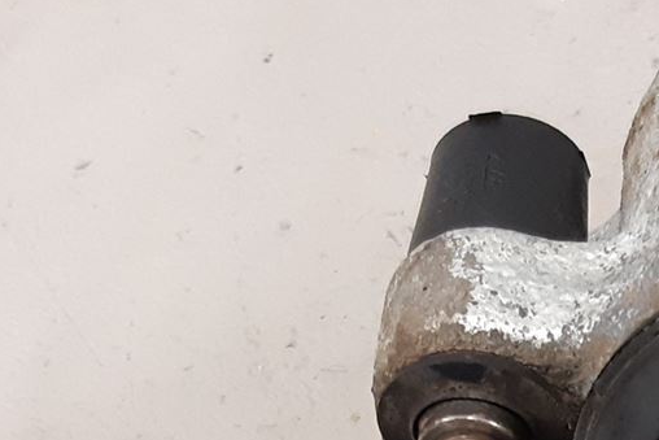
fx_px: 1996
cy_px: 761
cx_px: 682
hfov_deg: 18.2
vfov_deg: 11.7
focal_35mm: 109
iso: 250
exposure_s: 1/50
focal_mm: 3.93
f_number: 1.7
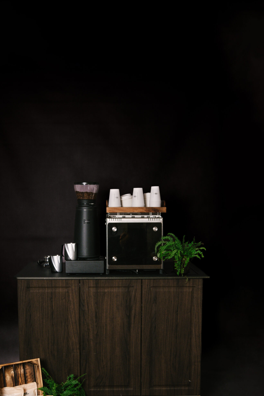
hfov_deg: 32.6
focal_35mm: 41
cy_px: 243
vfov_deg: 47.1
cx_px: 112
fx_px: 451
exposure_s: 1/320
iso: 640
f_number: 6.3
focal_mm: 31
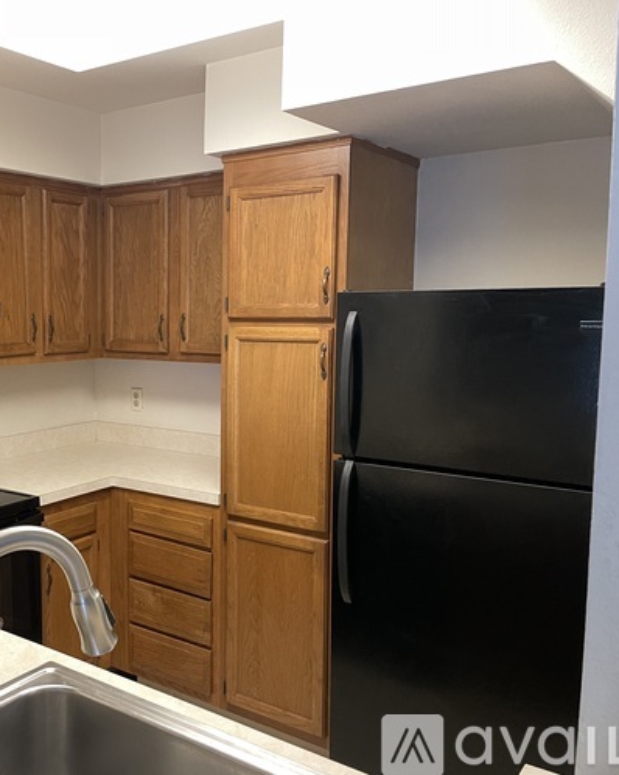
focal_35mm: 34
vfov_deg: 52.9
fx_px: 779
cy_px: 388
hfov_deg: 41.3
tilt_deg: -6.2
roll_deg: +0.6
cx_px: 114
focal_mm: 4.2
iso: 250
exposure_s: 1/60
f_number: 1.6
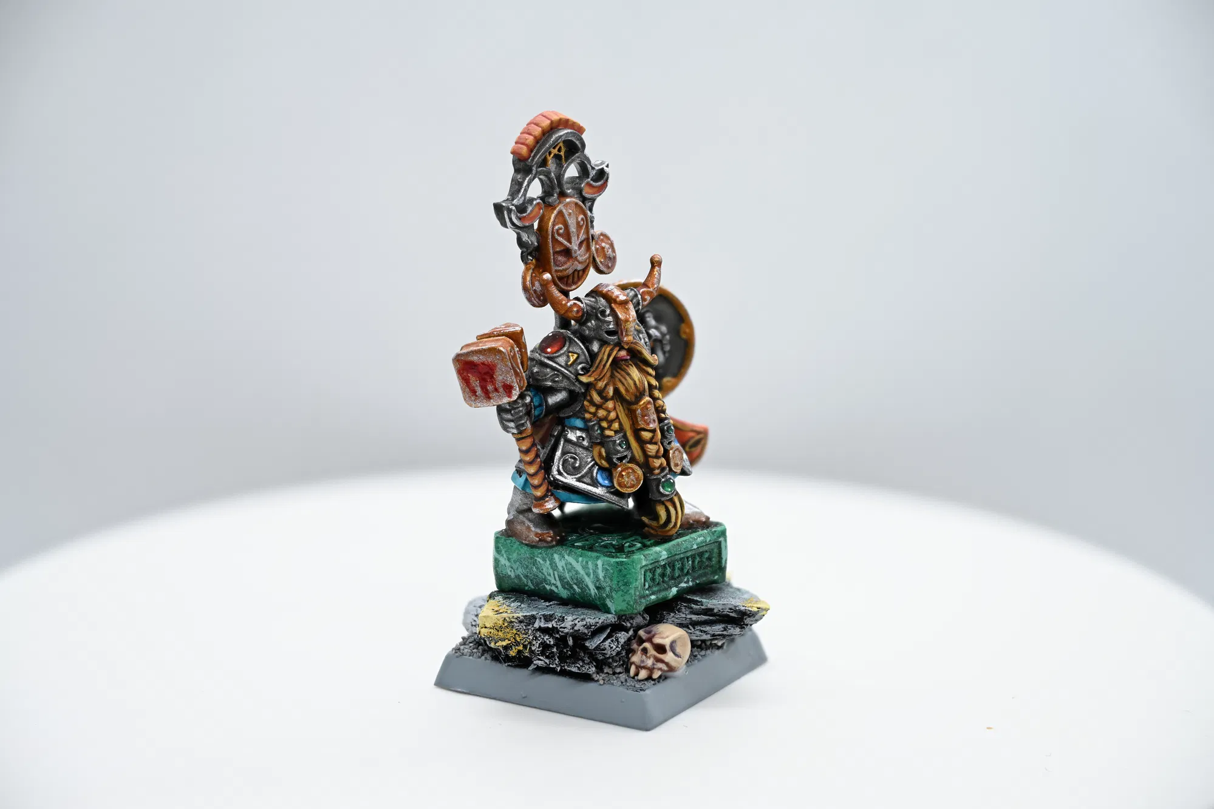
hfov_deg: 21.0
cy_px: 404
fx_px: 3271
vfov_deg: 14.1
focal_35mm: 97
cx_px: 607
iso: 64
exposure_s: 1/30
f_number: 5.6
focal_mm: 97
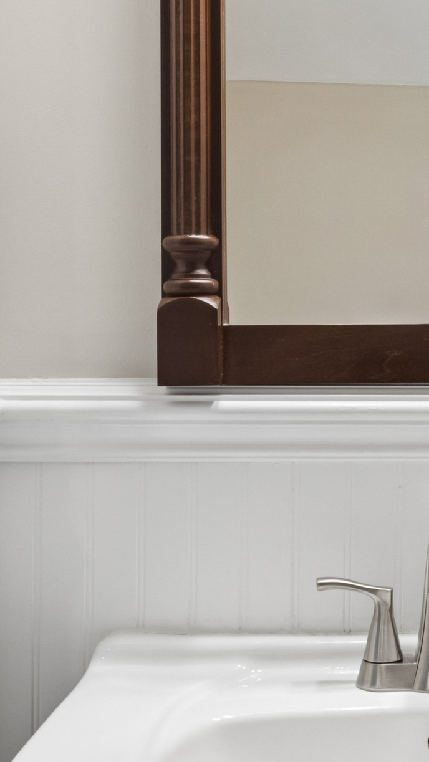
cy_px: 305
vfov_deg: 40.2
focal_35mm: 51
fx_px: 1038
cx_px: 440
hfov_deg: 22.4
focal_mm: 19.5
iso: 400
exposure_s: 1/2.5
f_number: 13
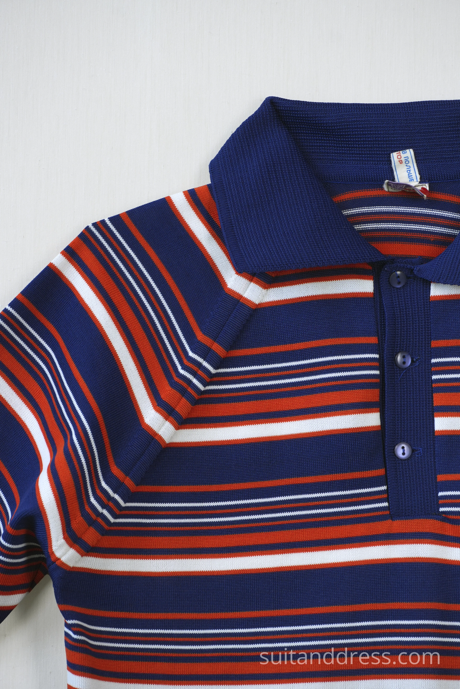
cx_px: 230
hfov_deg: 7.2
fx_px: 3680
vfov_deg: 10.7
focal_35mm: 192
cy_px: 344
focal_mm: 128
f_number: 7.1
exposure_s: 1/60
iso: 320
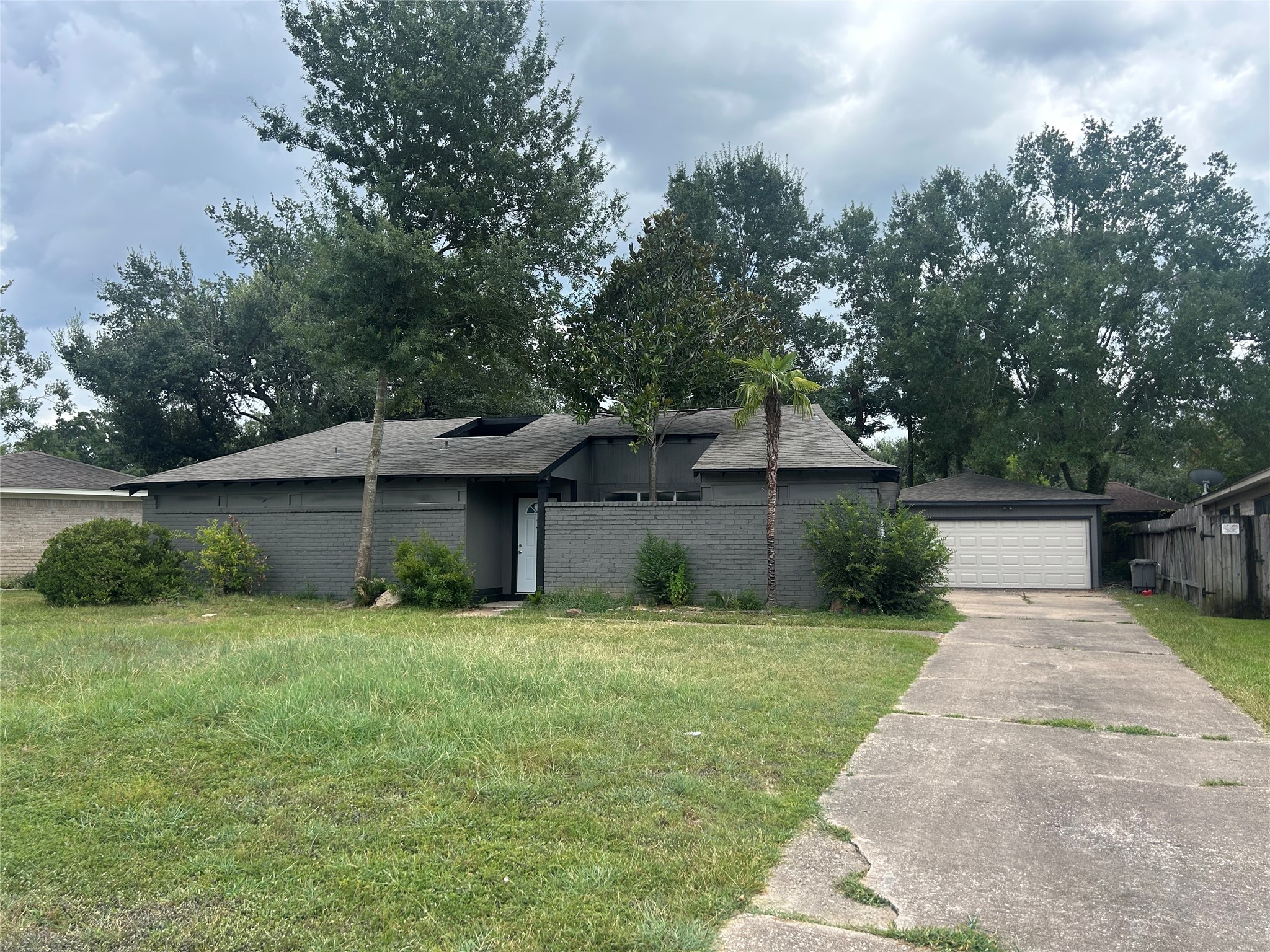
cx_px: 635
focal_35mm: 26
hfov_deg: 67.3
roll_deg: -0.1
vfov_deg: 53.1
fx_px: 954
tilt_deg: +3.9
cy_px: 476
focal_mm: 5.7
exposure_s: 1/1869
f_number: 1.5
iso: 50
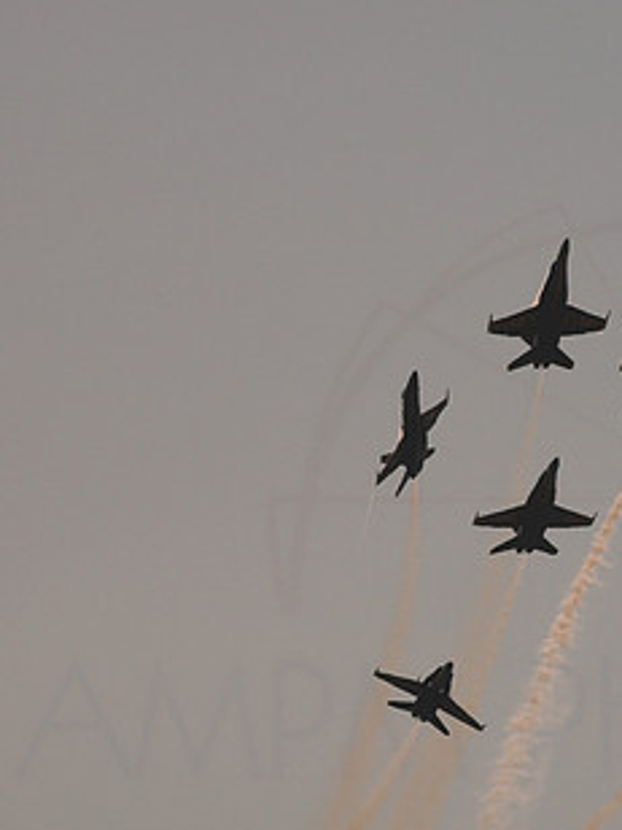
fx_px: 20748
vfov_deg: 2.3
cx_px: 501
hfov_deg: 1.7
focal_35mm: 866
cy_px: 439
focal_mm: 320
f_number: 14
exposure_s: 1/1000
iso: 200
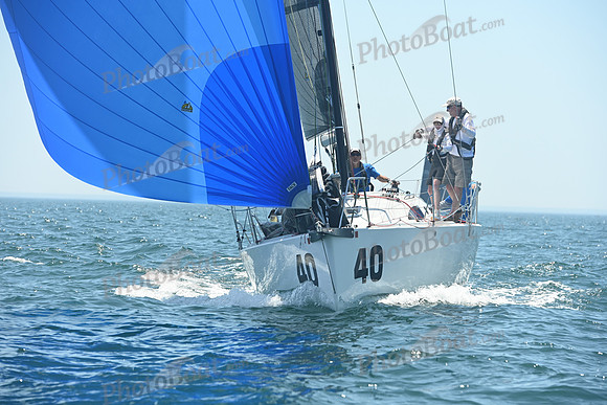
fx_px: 2951
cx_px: 304
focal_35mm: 175
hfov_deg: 11.7
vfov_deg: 7.9
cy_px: 202
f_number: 6.3
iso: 320
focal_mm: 175
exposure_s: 1/1000
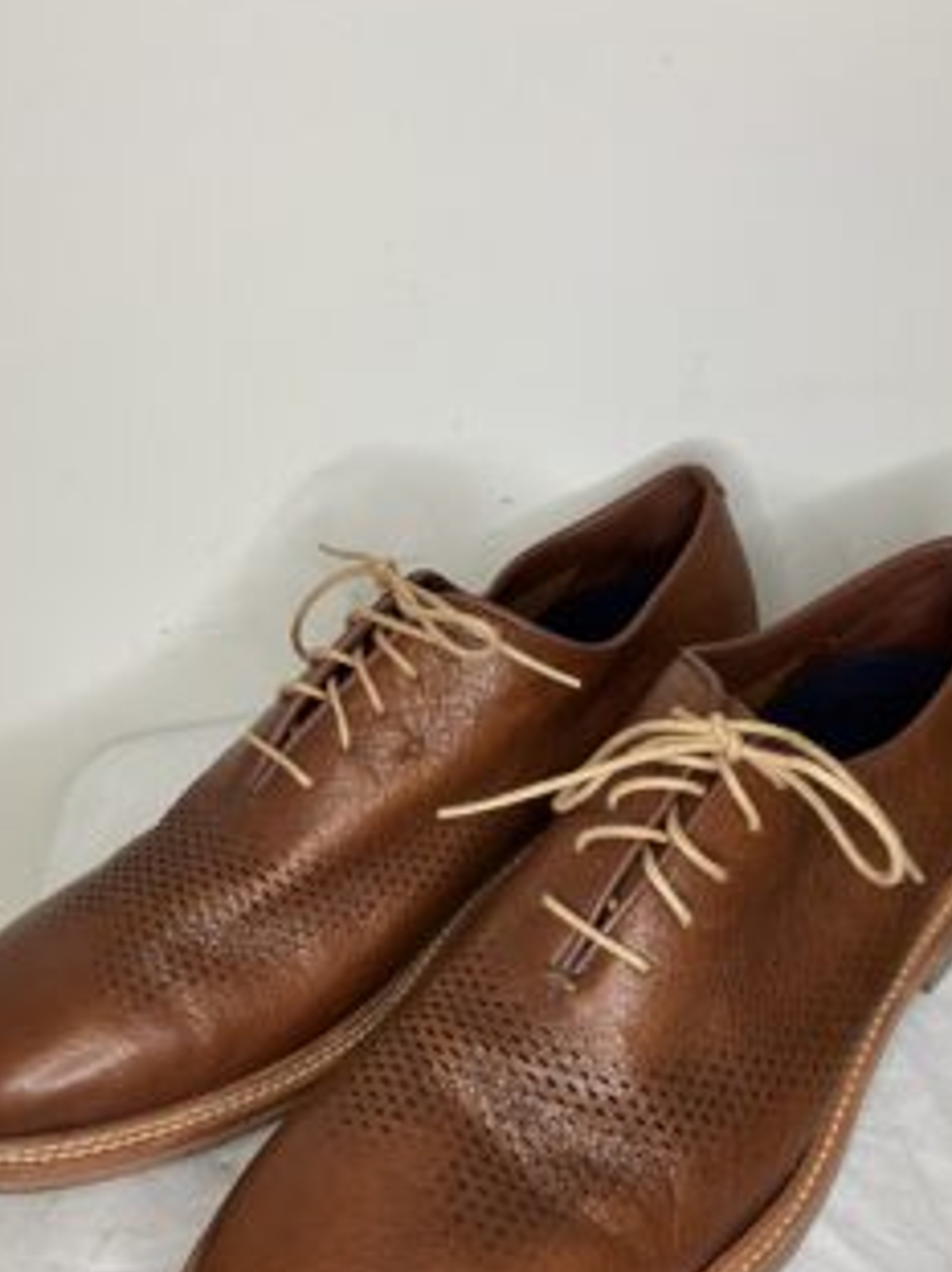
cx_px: 441
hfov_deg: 39.6
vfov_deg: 50.8
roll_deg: +6.1
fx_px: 1321
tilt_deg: -41.1
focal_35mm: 36
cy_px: 798
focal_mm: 3.99
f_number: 1.8
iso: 50
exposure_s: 1/50
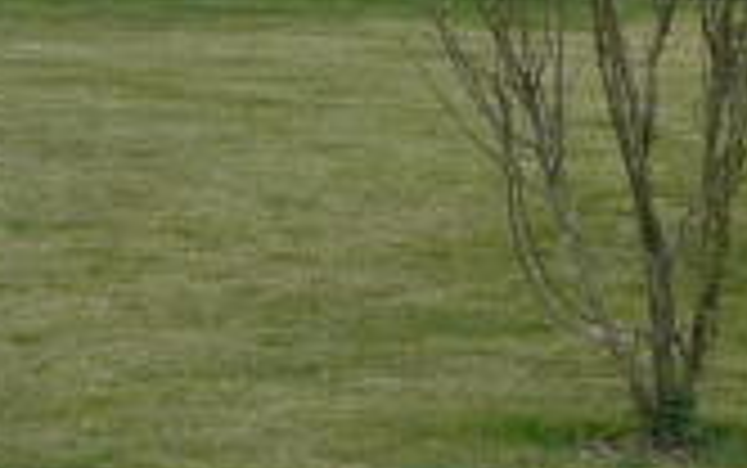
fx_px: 4258
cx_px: 688
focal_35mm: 209
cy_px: 104
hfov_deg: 10.0
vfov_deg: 6.3
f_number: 4.5
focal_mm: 5.2
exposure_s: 1/400
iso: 100
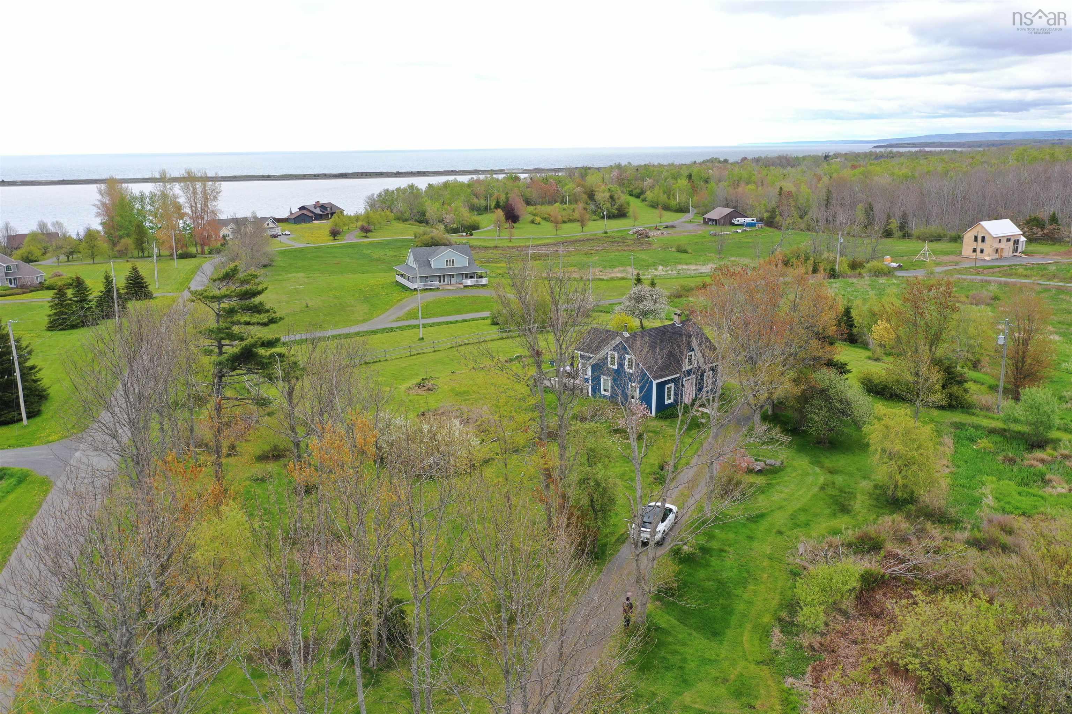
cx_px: 536
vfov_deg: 46.4
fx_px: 834
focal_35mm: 28
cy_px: 357
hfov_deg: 65.5
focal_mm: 10.26
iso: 100
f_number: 4.5
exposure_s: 1/200
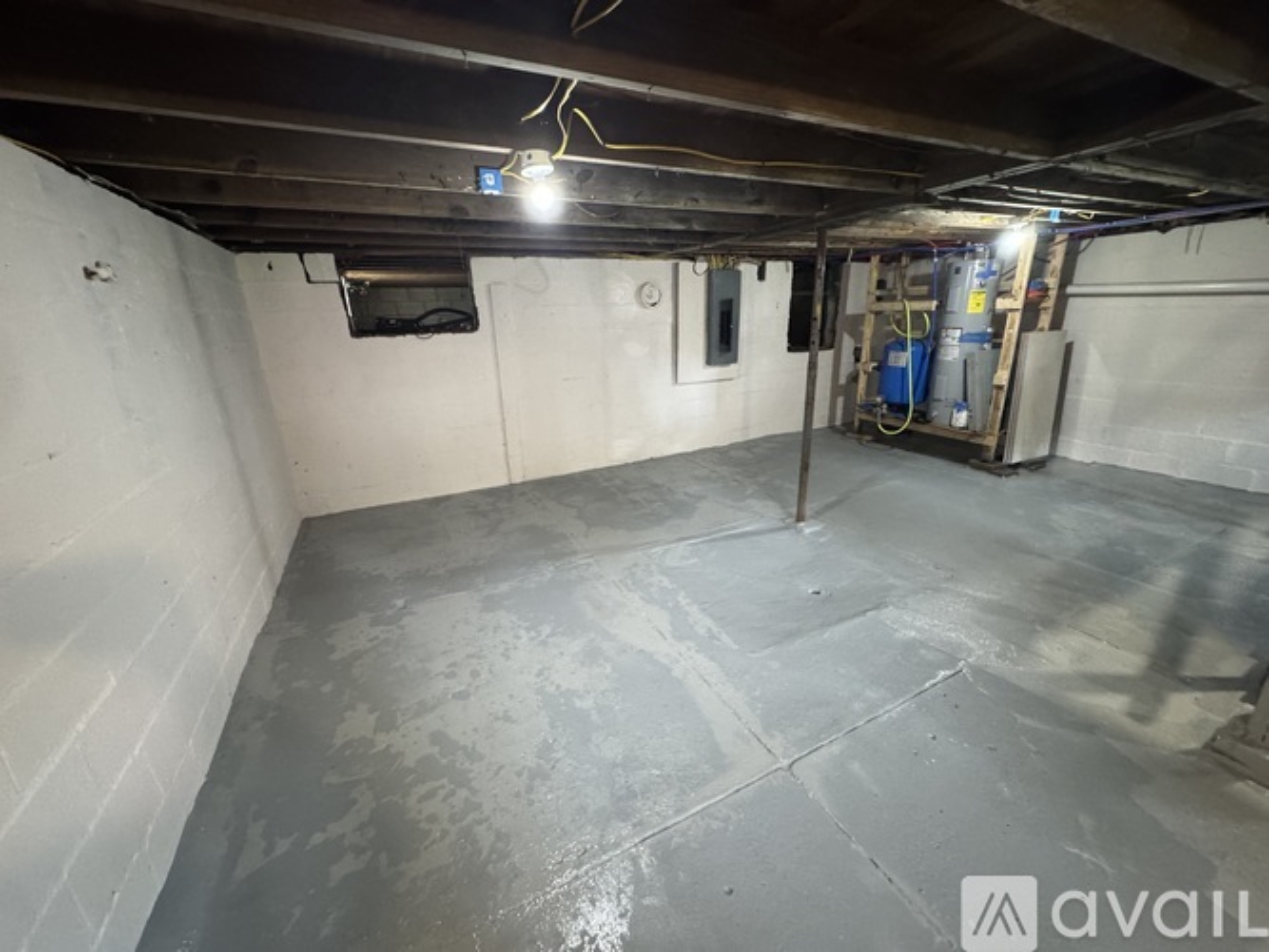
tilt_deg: -18.9
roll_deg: +2.2
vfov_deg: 85.7
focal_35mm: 14
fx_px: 513
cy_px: 476
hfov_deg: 102.1
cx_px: 634
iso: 800
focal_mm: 2.22
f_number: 2.2
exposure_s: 1/40
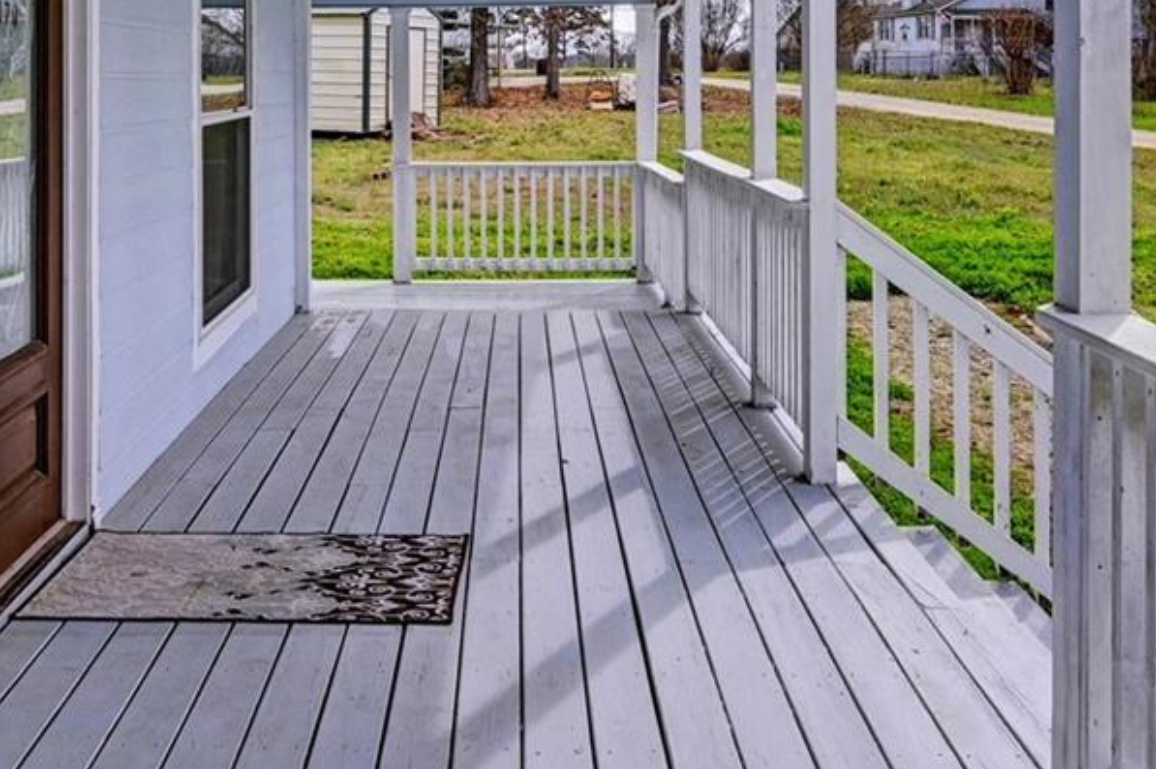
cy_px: 70
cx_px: 401
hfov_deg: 40.7
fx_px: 1540
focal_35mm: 48
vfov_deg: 27.0
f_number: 8
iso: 400
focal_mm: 14
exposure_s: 1/500
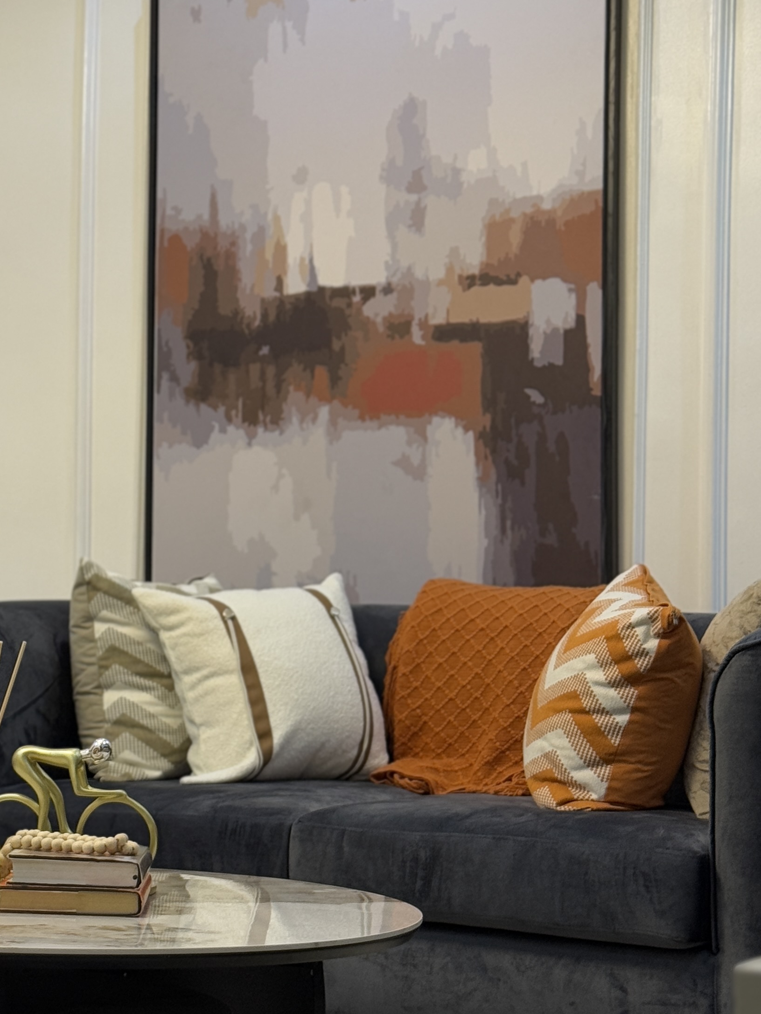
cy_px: 437
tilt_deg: +3.4
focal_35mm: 89
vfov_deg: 22.0
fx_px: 2609
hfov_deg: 16.4
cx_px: 78
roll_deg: -1.2
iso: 50
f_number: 1.78
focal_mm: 6.76
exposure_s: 1/50
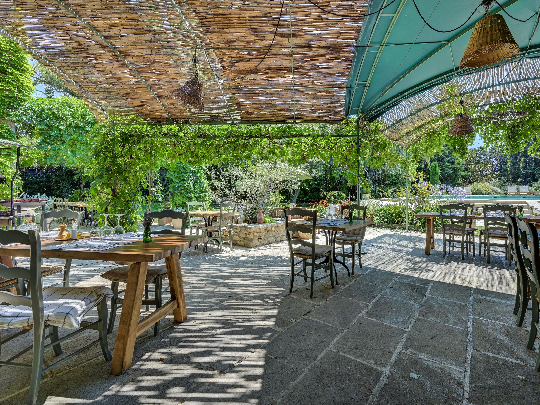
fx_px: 250
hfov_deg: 94.2
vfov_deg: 78.1
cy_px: 192
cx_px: 296
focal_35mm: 16
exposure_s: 1/60
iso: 100
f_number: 11
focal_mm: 14
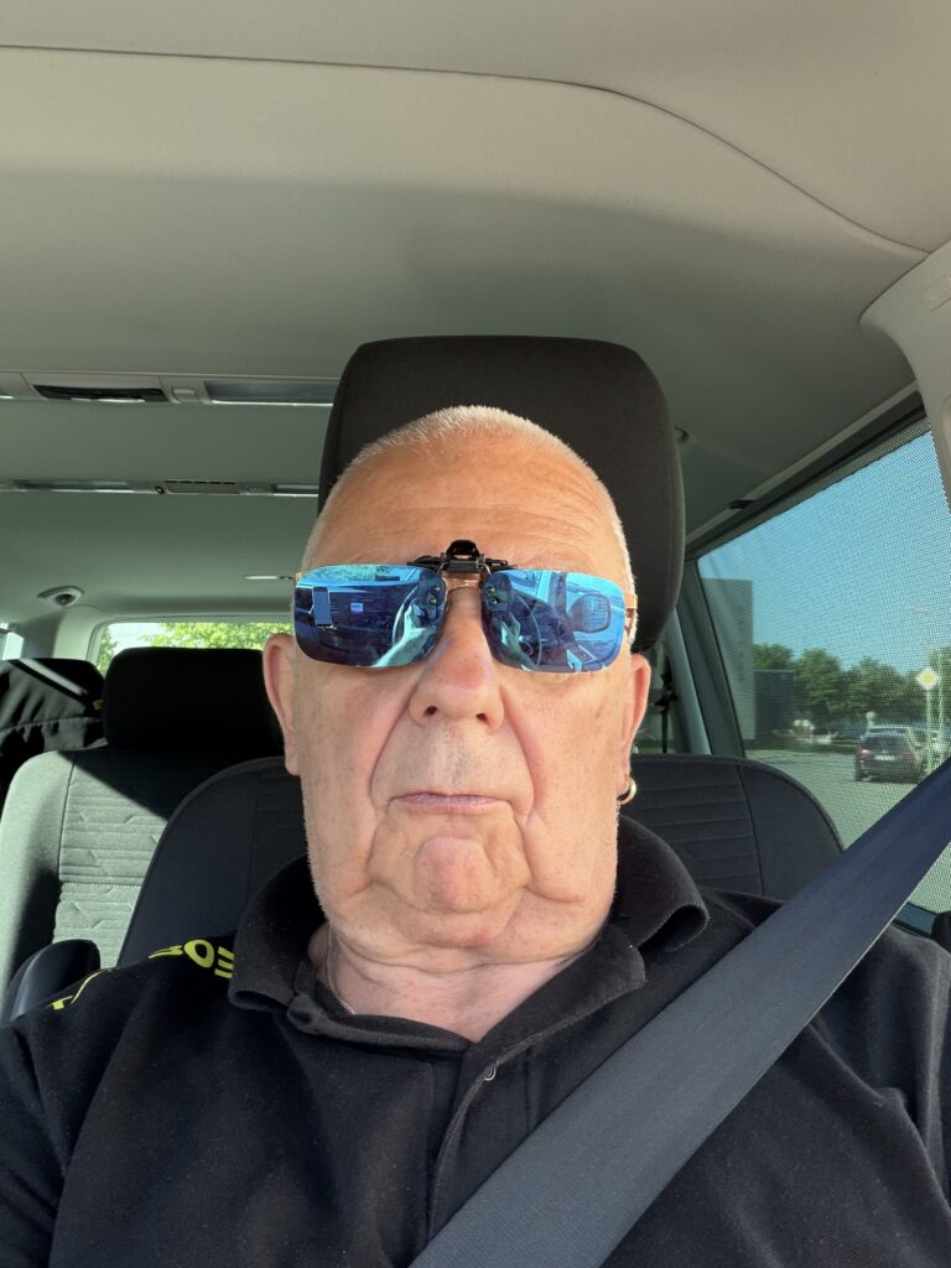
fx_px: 1099
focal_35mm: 30
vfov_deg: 60.0
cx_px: 476
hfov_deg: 46.8
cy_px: 634
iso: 40
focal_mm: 2.71
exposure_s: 1/121
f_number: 1.9
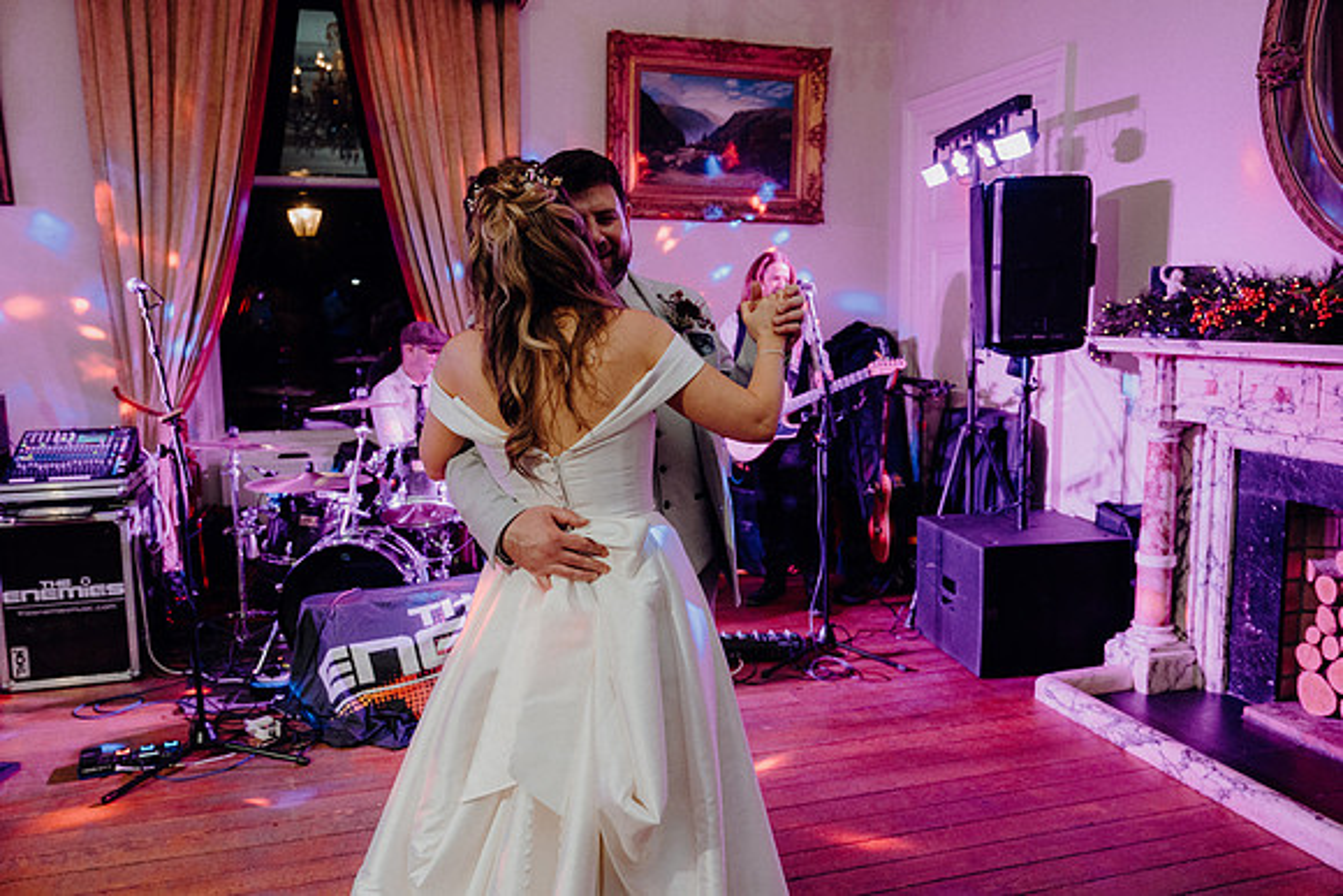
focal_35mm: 29
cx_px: 672
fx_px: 1082
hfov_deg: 63.6
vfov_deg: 45.0
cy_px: 448
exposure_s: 1/160
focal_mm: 29
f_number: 3.5
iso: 2500
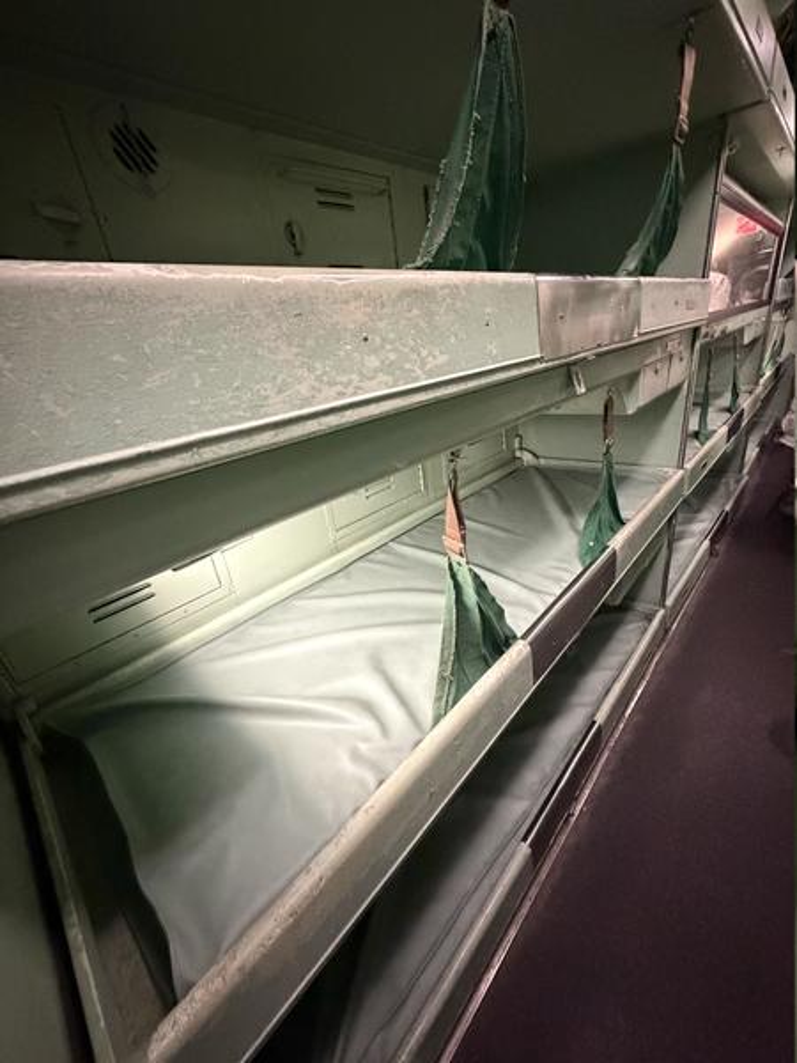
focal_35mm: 14
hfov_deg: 85.7
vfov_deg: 102.1
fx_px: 430
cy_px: 532
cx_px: 398
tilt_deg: -21.8
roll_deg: +8.9
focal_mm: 2.22
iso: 1250
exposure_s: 1/60
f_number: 2.2
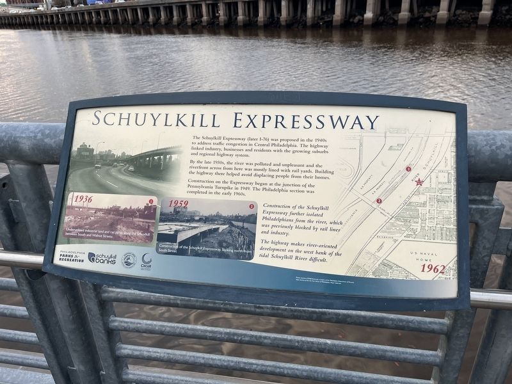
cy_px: 192
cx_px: 256
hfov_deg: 67.3
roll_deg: +2.2
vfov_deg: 53.1
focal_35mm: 26
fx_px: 385
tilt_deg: -26.4
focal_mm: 5.1
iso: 50
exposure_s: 1/294
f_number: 1.6
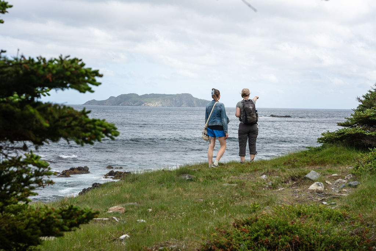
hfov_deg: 28.8
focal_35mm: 70
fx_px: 731
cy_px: 126
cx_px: 188
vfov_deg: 19.5
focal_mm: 70
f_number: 8
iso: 80
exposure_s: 1/200
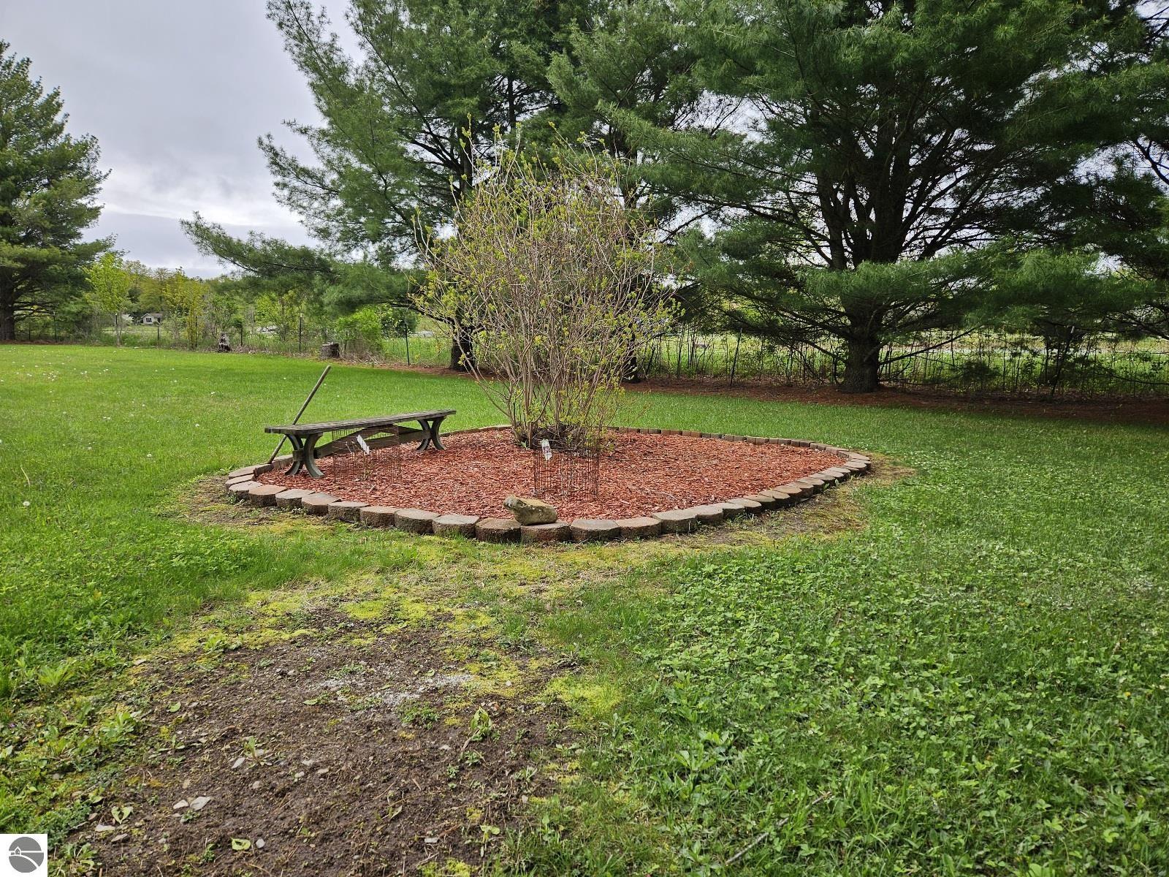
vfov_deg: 58.9
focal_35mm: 23
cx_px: 584
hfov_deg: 73.9
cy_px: 438
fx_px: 777
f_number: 1.8
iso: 25
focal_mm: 5.4
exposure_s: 1/455
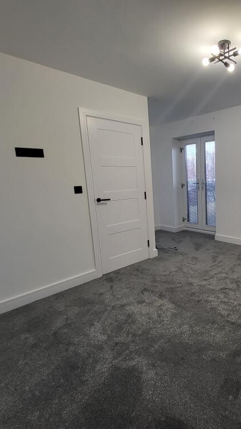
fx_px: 216
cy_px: 214
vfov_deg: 89.6
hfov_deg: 54.5
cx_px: 192
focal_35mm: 19
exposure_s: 1/50
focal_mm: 1.74
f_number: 2.2
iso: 80
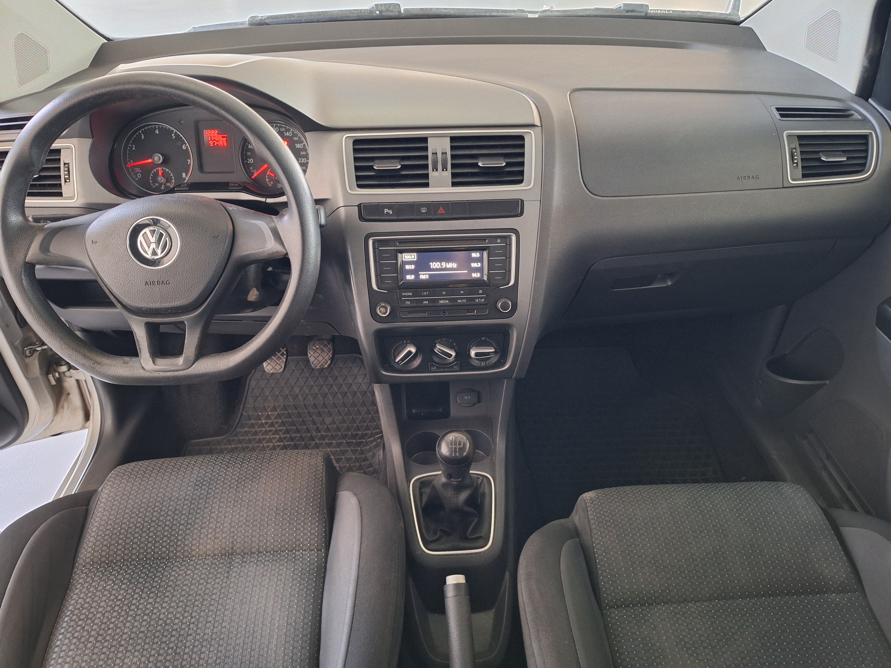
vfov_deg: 58.9
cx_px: 446
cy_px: 334
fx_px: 592
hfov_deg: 73.9
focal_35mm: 23
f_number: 1.8
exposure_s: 1/20
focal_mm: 5.54
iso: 400
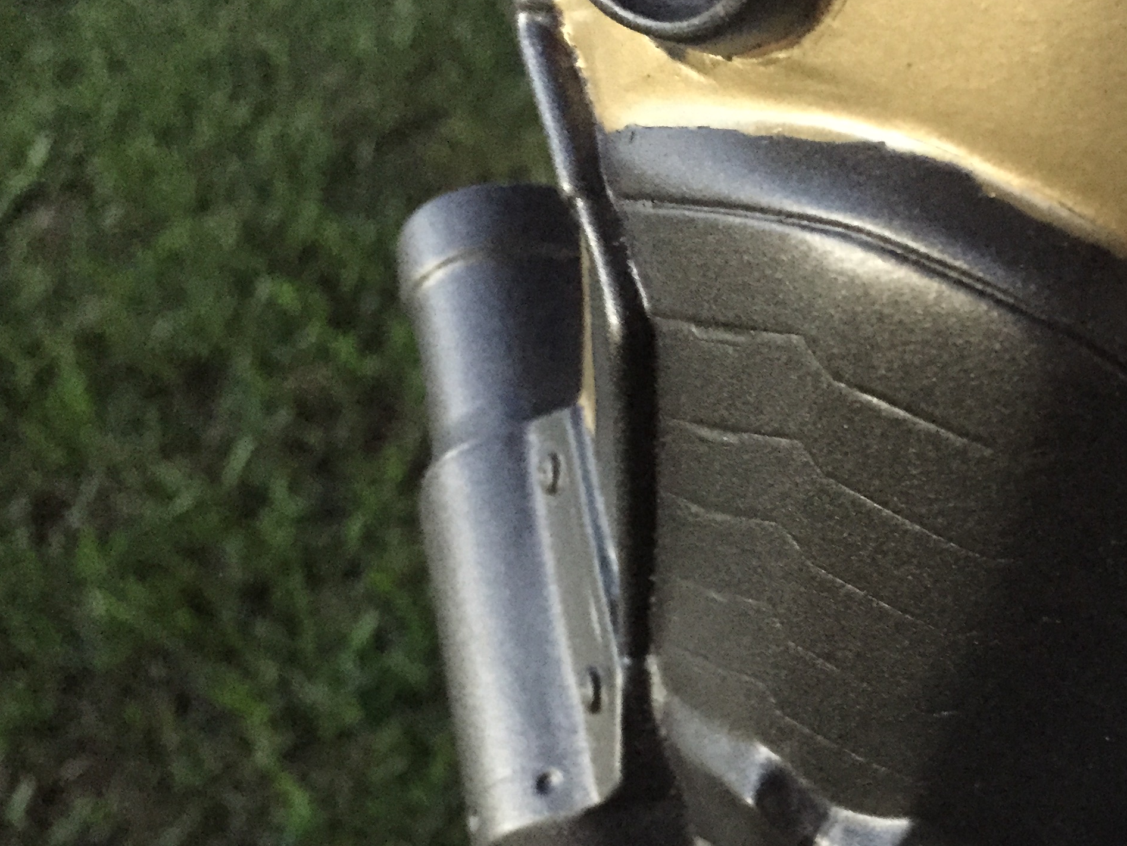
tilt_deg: -46.6
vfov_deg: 28.7
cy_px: 637
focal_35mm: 50
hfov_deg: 36.5
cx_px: 949
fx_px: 1628
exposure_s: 1/15
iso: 1000
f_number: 2.2
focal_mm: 4.15
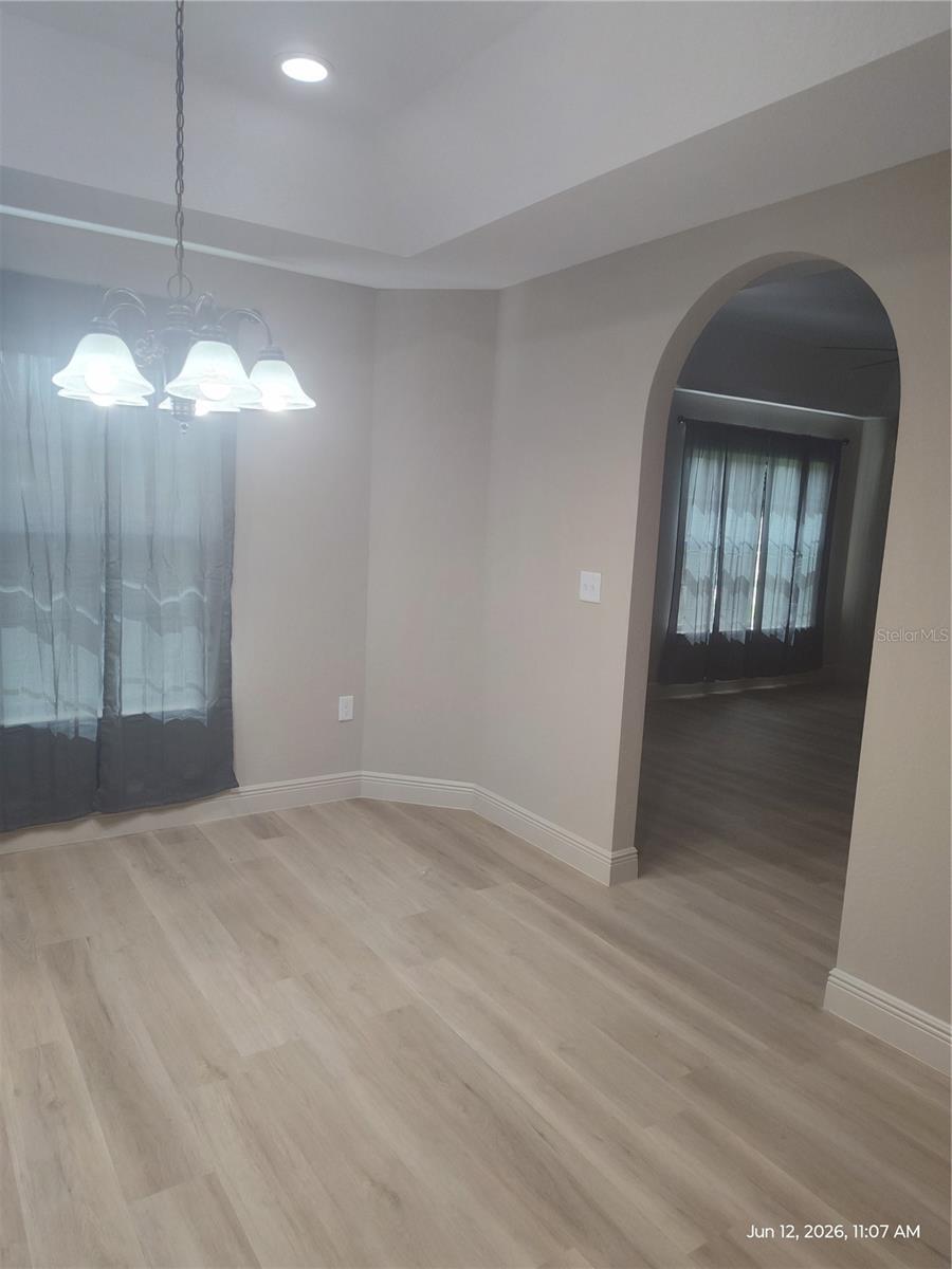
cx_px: 476
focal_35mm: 23
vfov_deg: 73.9
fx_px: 843
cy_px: 634
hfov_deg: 58.9
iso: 306
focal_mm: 5.56
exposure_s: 1/120
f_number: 1.8
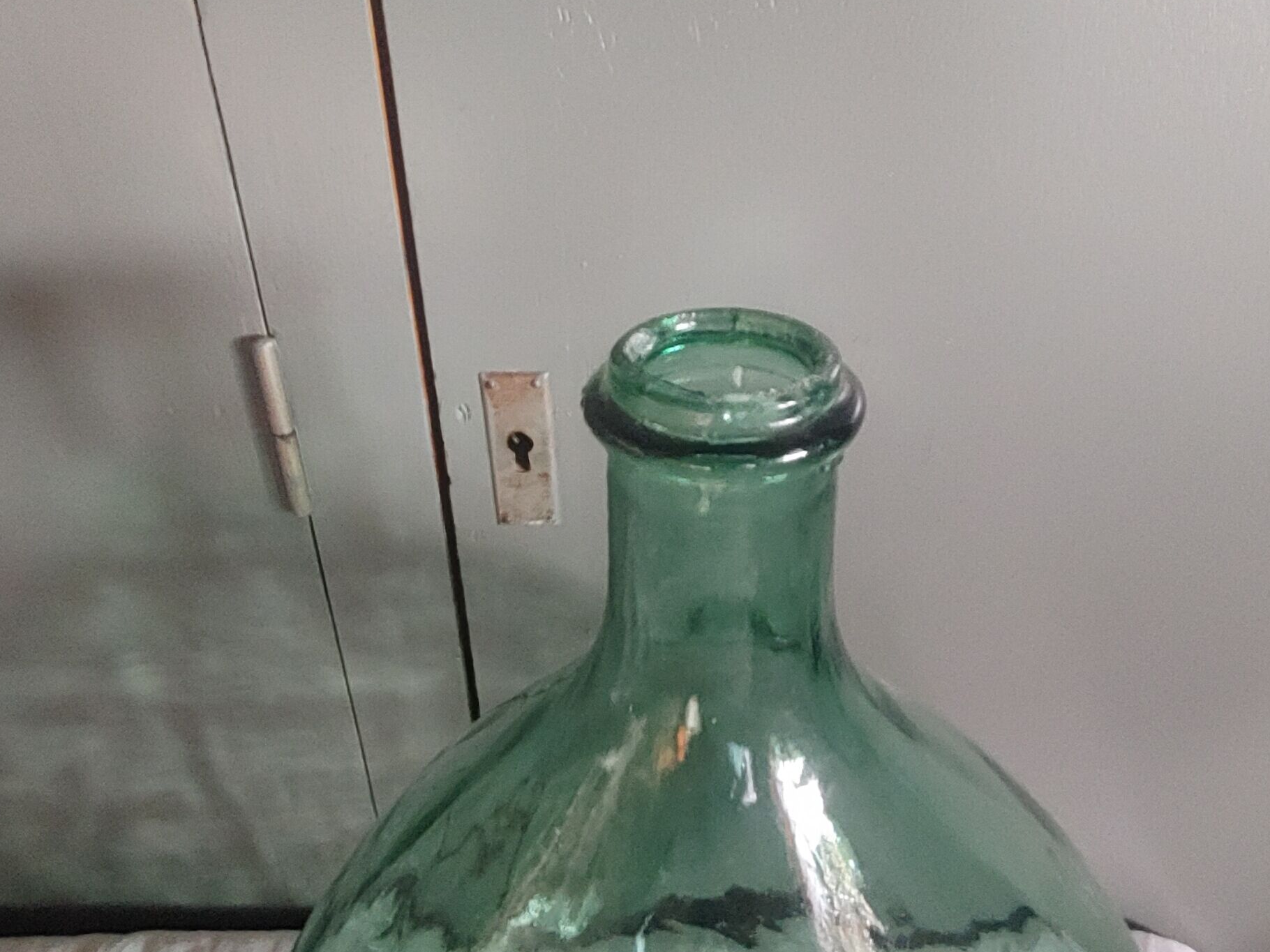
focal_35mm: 27
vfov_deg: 51.3
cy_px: 449
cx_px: 681
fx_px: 991
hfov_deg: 65.2
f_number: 2.2
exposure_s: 1/17
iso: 550
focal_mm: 1.6
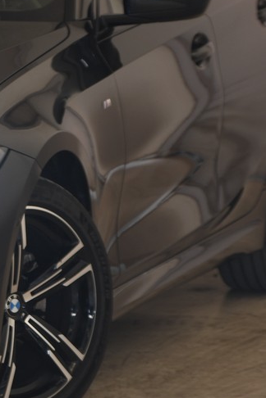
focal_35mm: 353
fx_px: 3912
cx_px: -183
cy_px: 160
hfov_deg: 3.9
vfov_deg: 5.8
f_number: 4.2
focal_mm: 85
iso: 100
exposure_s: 1/8
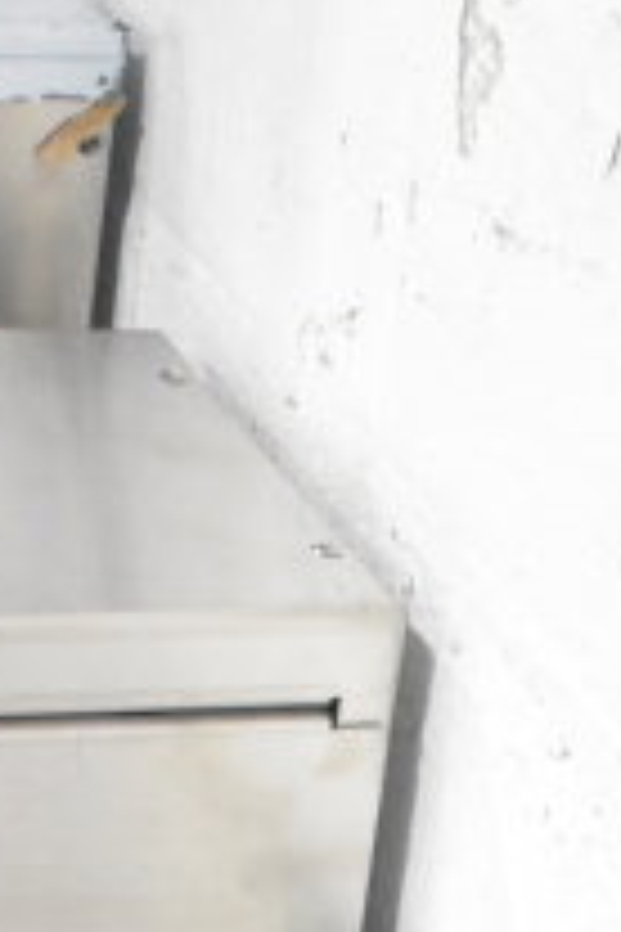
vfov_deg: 11.0
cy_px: 1808
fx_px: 4450
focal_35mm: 172
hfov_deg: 7.9
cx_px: -135
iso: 6400
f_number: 6.3
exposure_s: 1/160
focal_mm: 26
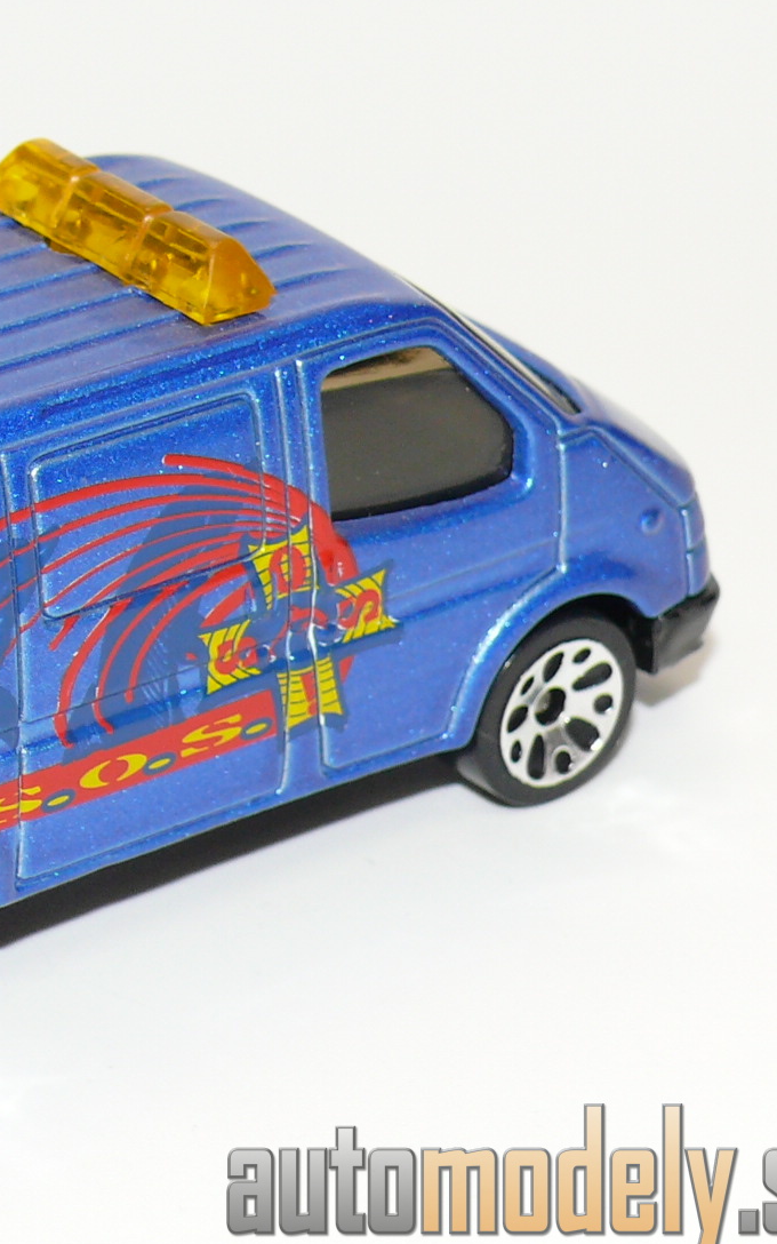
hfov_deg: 8.2
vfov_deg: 13.2
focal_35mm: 159
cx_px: -37
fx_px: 5387
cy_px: 592
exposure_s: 1/30
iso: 100
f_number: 4
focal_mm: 13.3
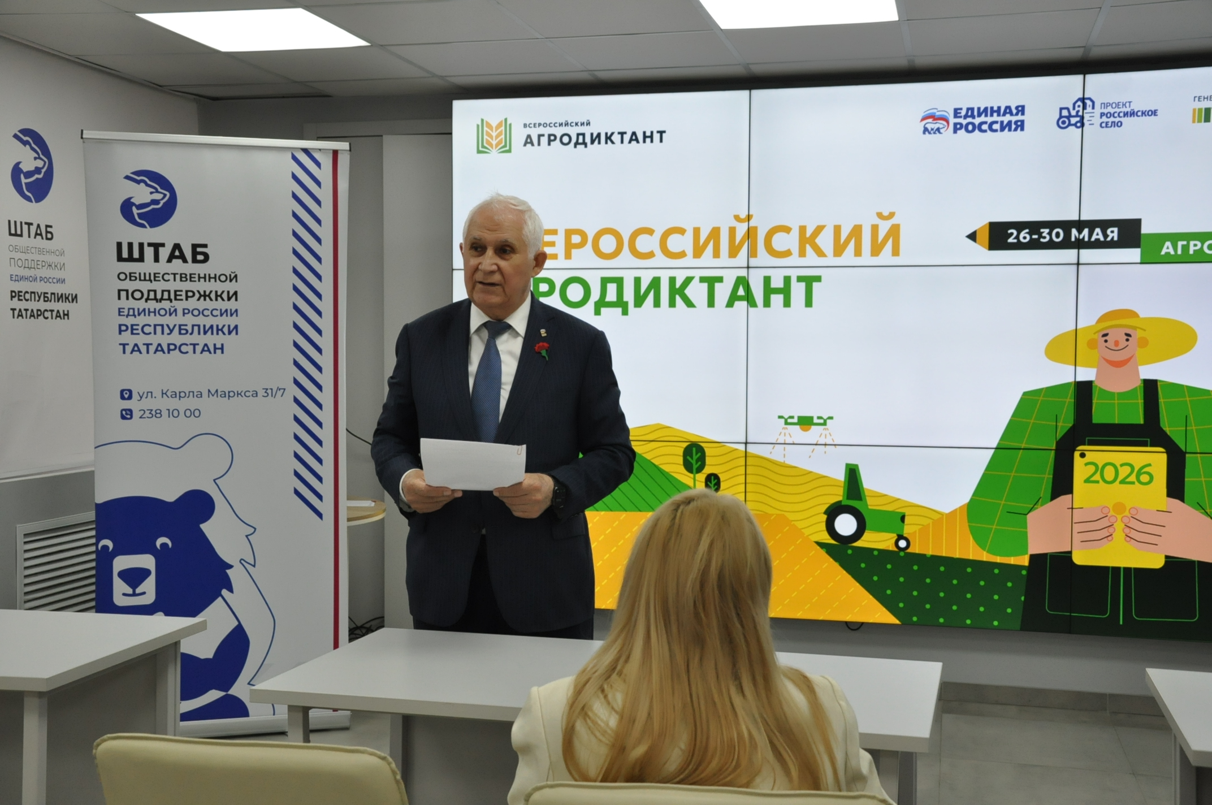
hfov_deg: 43.7
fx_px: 1513
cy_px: 402
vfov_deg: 29.8
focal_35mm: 45
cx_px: 606
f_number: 8
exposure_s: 1/250
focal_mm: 30
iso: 1250
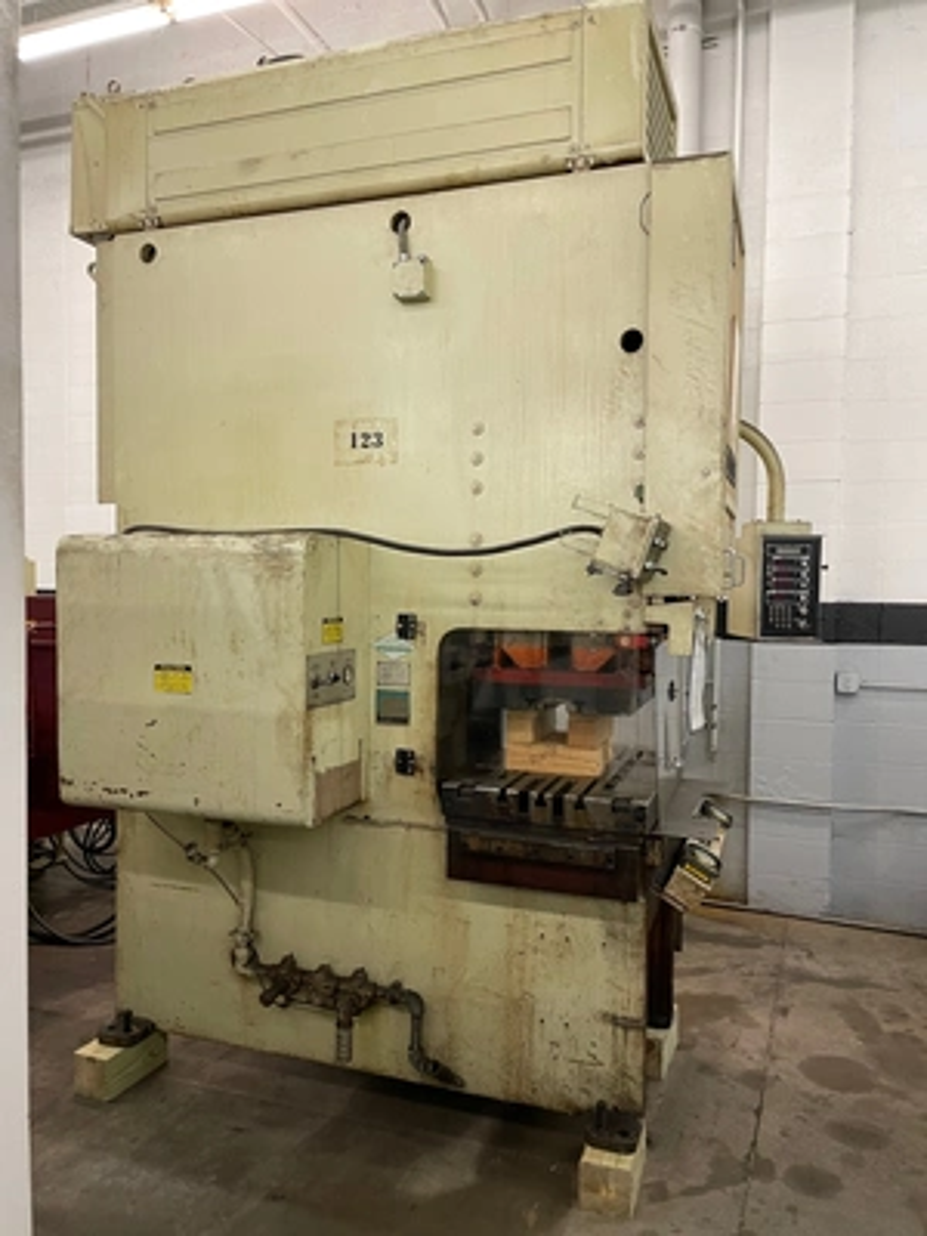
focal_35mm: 26
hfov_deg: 53.1
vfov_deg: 67.3
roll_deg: -0.2
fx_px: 928
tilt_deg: -0.6
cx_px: 464
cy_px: 618
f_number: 1.6
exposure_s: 1/60
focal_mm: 4.2
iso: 100
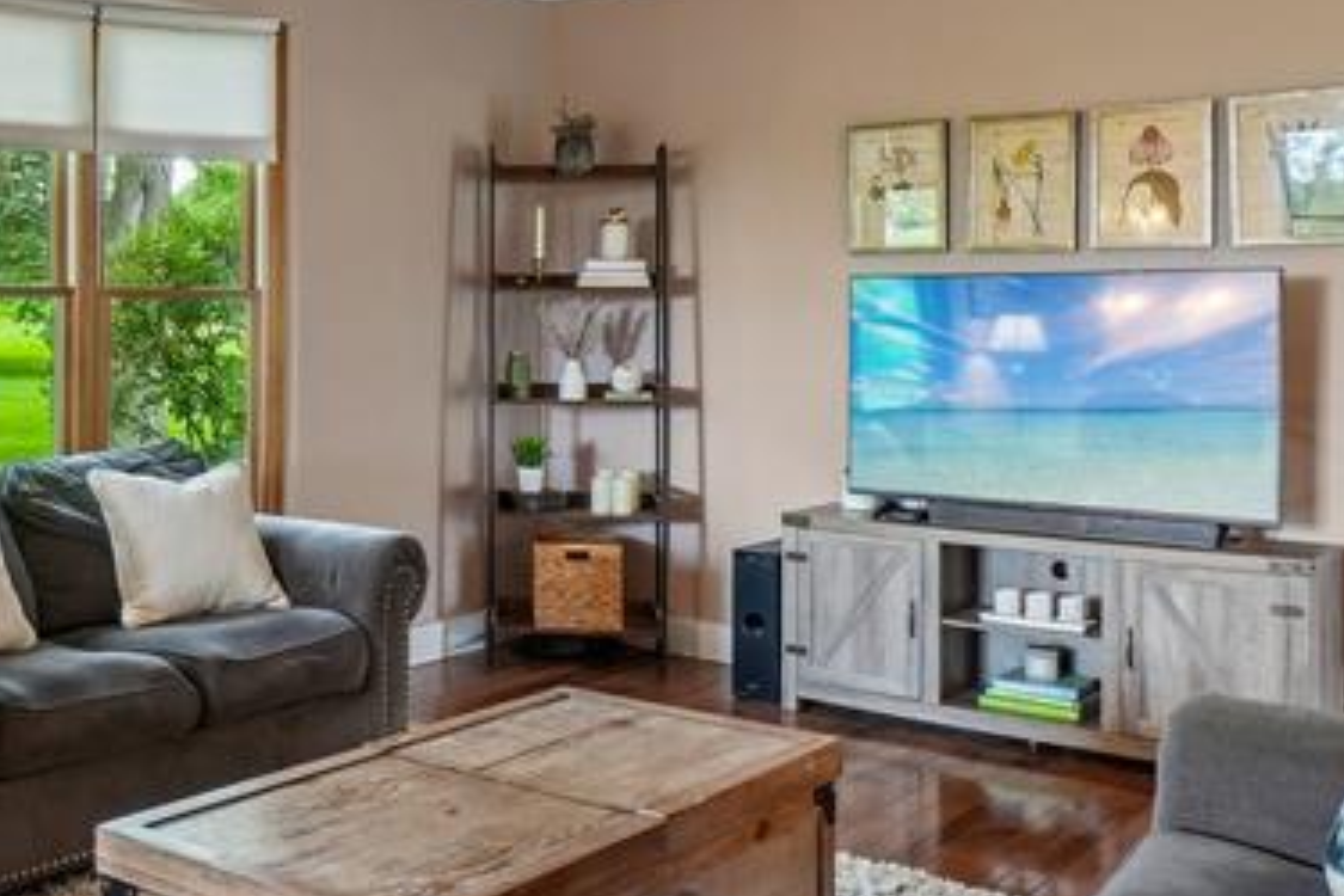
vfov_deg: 32.5
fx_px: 1531
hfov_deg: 45.2
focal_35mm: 41
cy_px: 340
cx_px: 283
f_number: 8
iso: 400
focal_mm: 10
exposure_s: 1/3.33
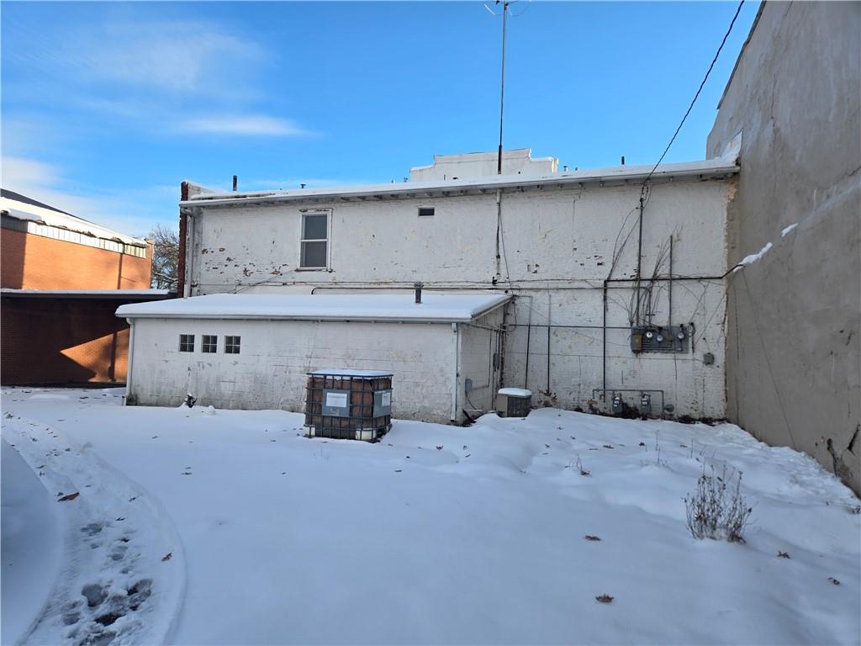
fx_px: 572
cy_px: 323
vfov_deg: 58.9
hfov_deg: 73.9
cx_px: 430
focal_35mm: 23
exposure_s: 1/900
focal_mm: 5.4
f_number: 1.8
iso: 25
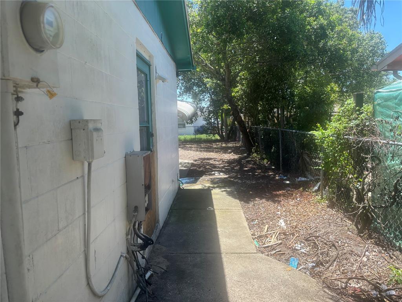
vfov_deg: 53.1
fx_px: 302
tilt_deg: -6.7
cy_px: 151
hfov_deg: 67.3
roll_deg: +0.4
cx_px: 201
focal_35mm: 26
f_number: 1.6
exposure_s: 1/1037
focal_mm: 5.96
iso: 50
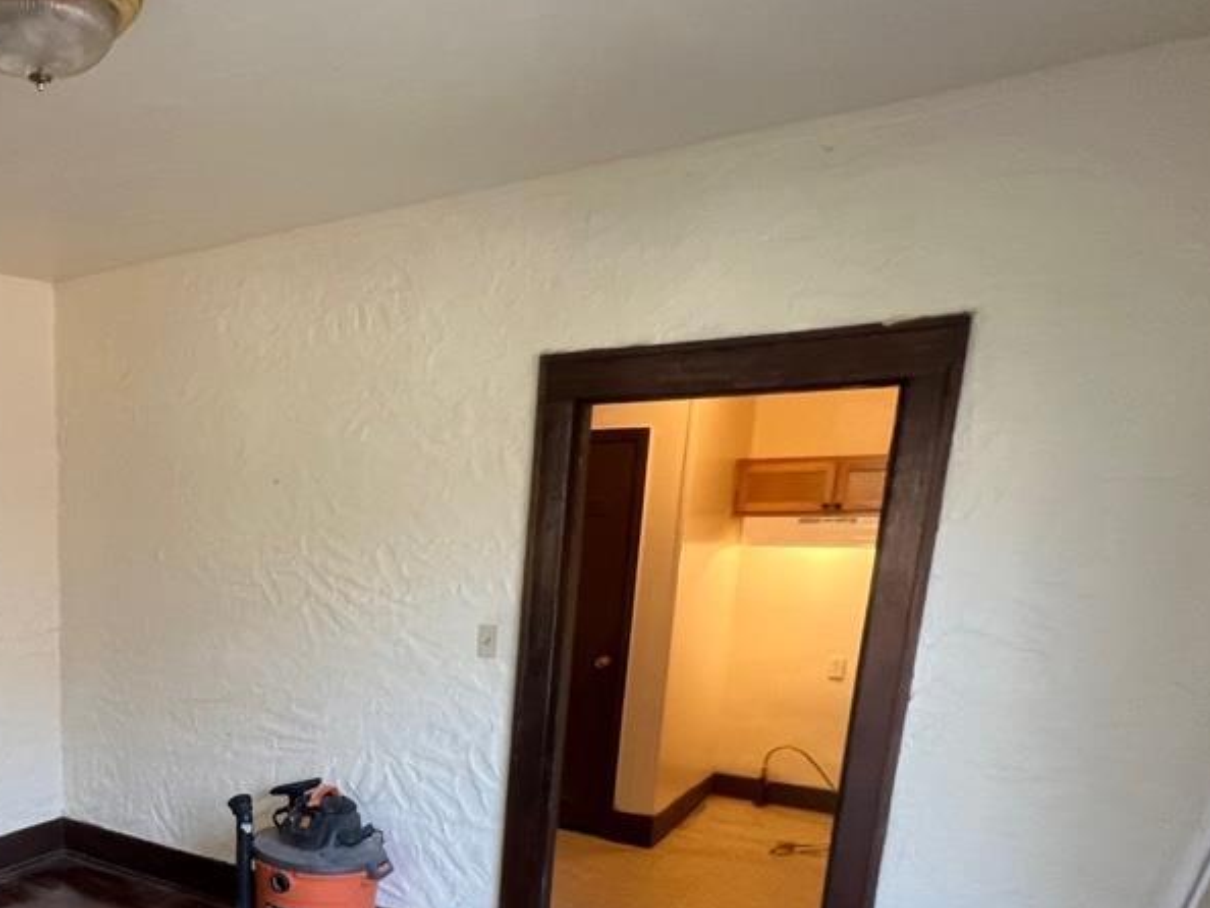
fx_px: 979
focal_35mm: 28
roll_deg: +1.1
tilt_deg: -13.1
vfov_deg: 47.0
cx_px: 100
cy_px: 731
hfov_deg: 54.4
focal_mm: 1.57
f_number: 1.8
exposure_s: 1/60
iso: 200
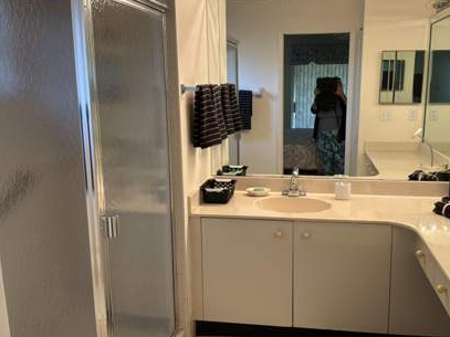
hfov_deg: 55.2
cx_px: 254
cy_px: 167
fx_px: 429
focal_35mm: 33
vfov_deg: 42.9
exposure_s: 1/60
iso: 100
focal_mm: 3
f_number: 1.8
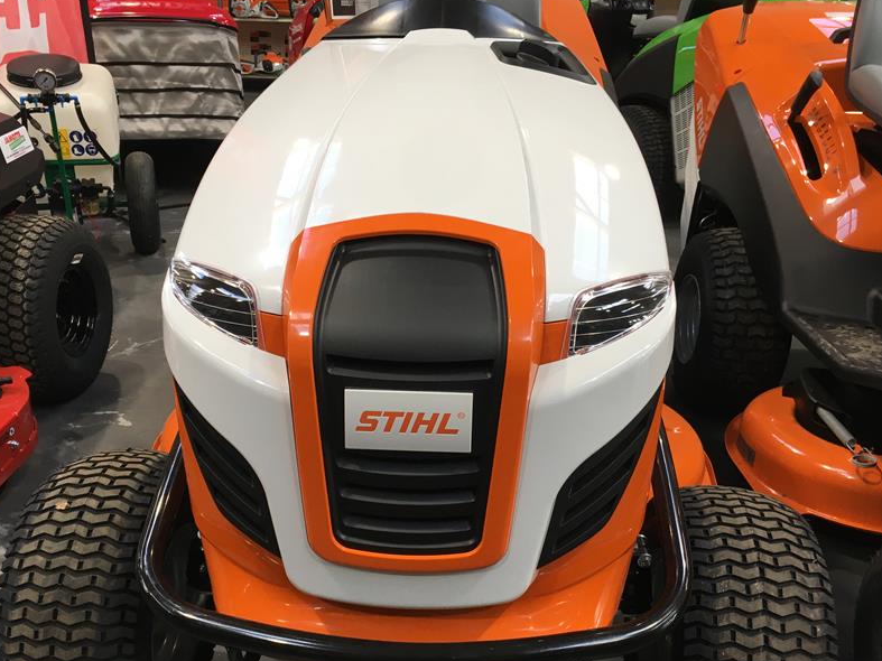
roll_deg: -1.0
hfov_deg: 52.6
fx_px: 892
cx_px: 427
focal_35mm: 35
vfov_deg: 40.5
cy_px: 391
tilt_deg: -22.6
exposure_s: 1/33
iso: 32
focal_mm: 4.15
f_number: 2.2
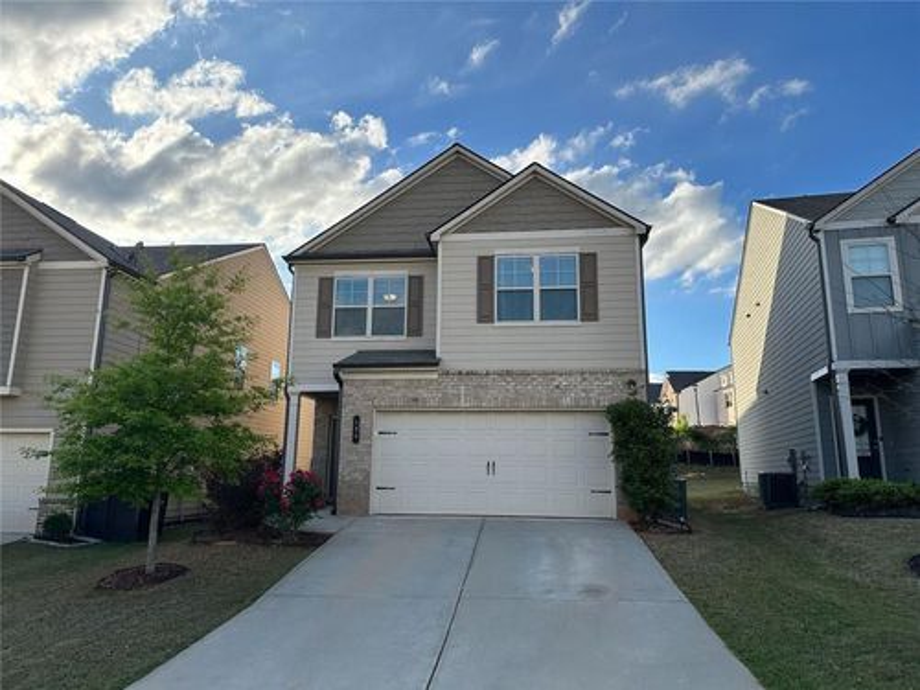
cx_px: 460
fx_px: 638
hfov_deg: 71.6
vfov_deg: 56.8
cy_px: 345
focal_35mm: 24
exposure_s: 1/2967
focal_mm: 6.86
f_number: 1.78
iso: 80
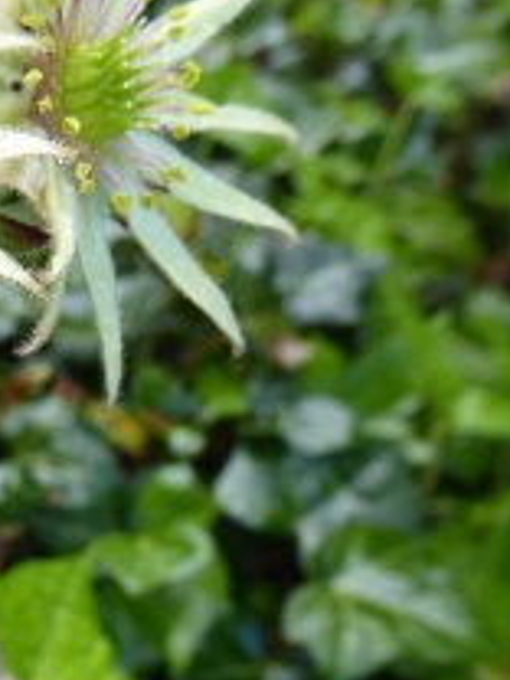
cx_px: -186
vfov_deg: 26.9
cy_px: 445
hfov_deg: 18.7
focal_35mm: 72
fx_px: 1414
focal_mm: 4.3
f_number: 3.3
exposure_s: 1/60
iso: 100
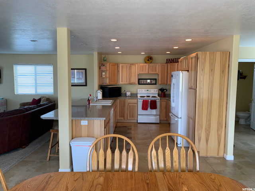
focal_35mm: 26
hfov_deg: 67.3
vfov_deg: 53.1
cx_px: 128
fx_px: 192
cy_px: 96
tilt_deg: -5.3
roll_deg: -0.6
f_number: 1.8
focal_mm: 4.25
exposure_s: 1/120
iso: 80
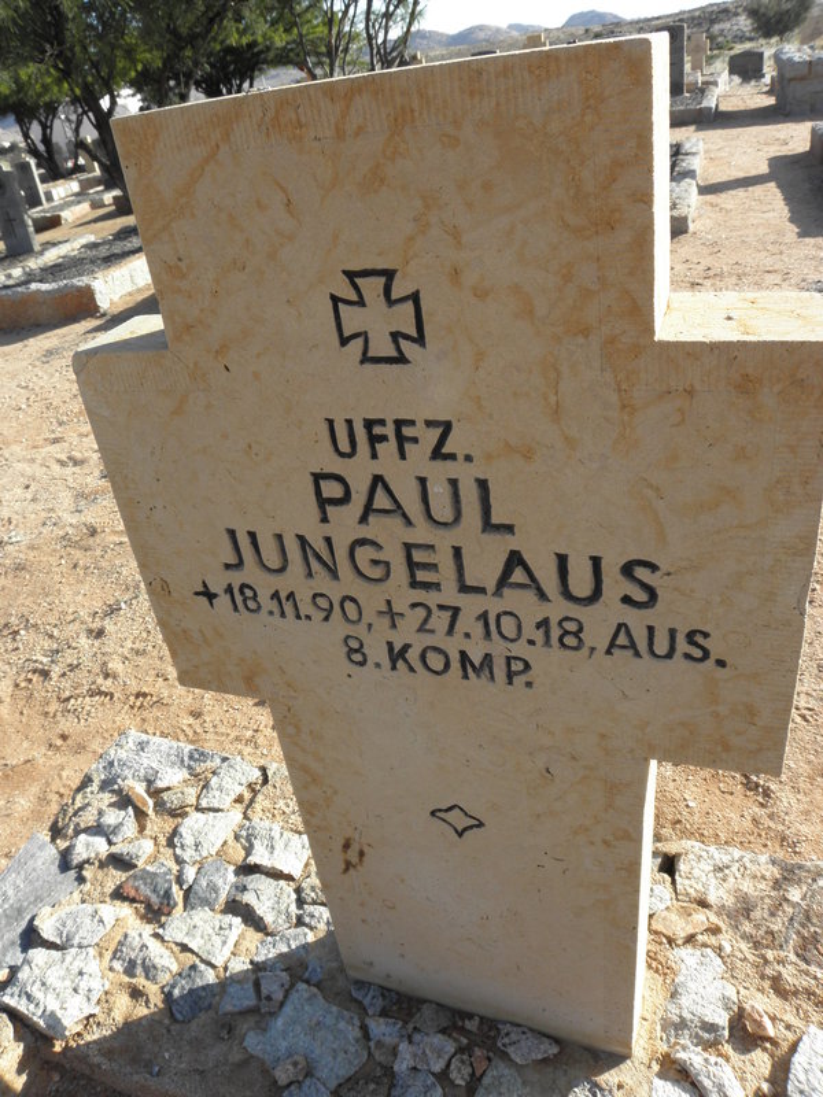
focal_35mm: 26
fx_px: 824
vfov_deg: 67.3
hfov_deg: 53.1
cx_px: 412
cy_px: 548
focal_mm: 4.6
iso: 64
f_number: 5.6
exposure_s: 1/125
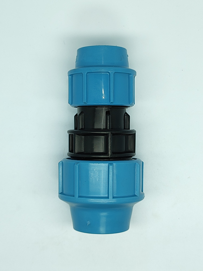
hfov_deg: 56.8
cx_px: 102
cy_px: 136
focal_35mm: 24
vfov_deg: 71.6
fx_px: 188
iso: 100
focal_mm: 5.89
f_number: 1.89
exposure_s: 1/125
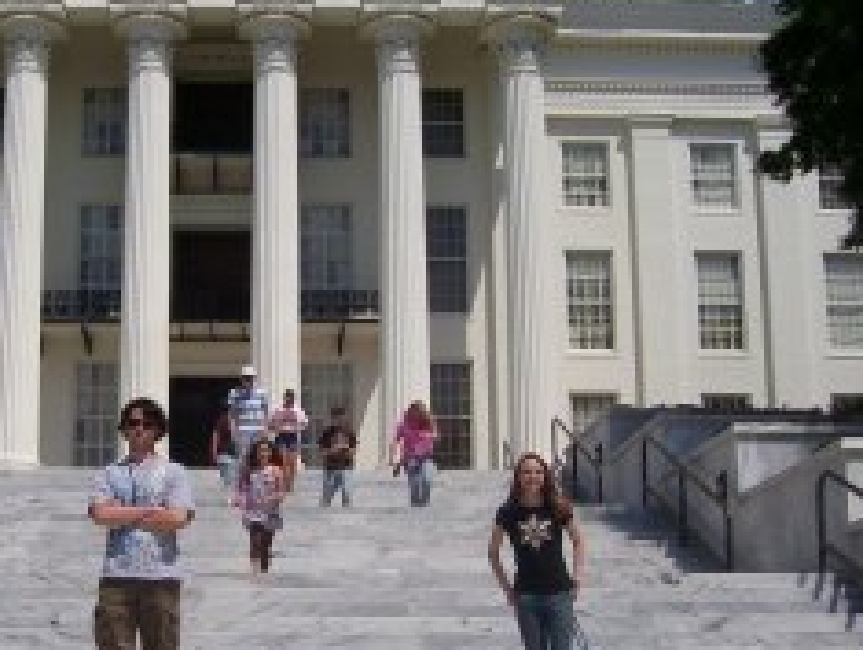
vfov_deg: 22.6
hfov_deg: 29.5
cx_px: 261
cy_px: 411
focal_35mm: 65
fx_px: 1623
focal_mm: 5.6
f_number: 4.8
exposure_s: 1/1500
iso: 80
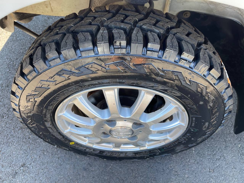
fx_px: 176
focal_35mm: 25
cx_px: 122
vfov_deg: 54.9
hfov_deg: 69.4
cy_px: 92
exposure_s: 1/121
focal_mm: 5.1
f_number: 1.6
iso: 32
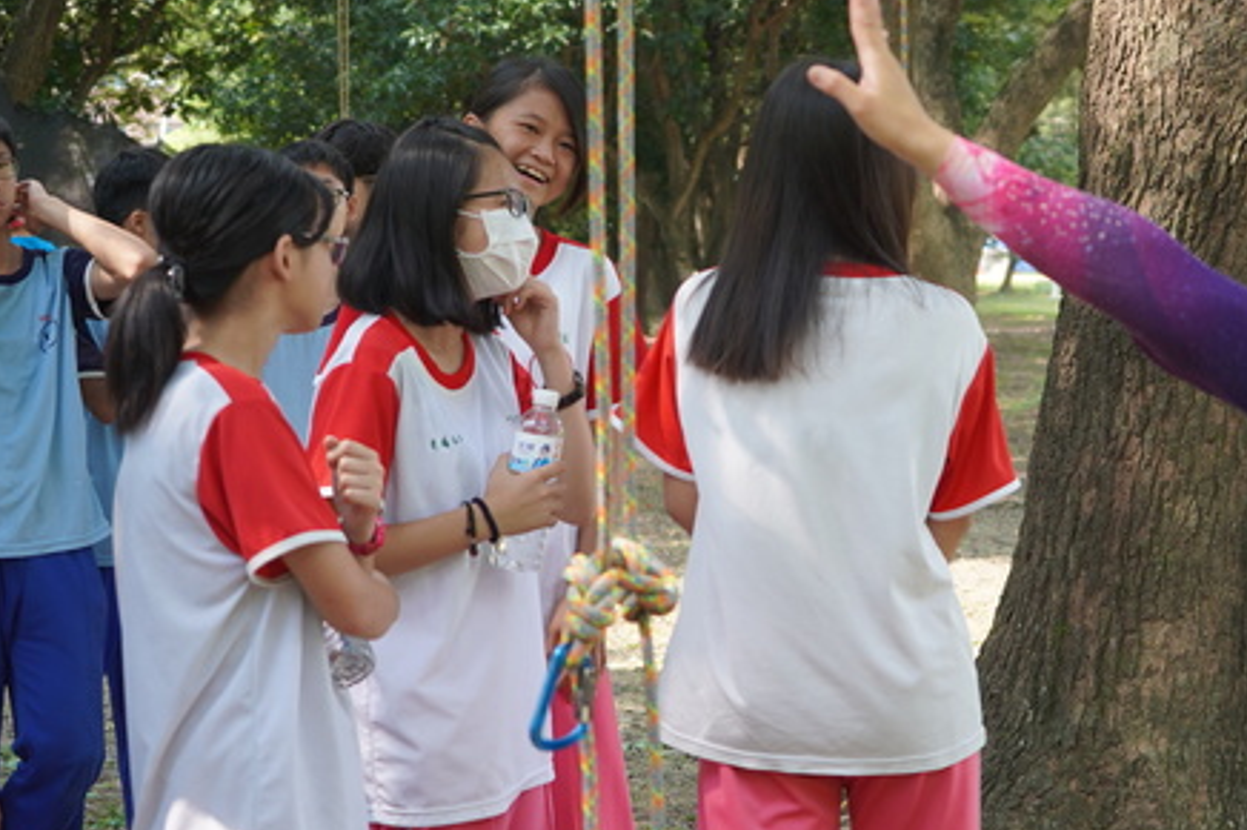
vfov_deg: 16.0
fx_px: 2942
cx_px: 904
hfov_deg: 23.7
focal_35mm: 85
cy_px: 299
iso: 320
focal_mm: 53
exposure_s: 1/160
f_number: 4.5
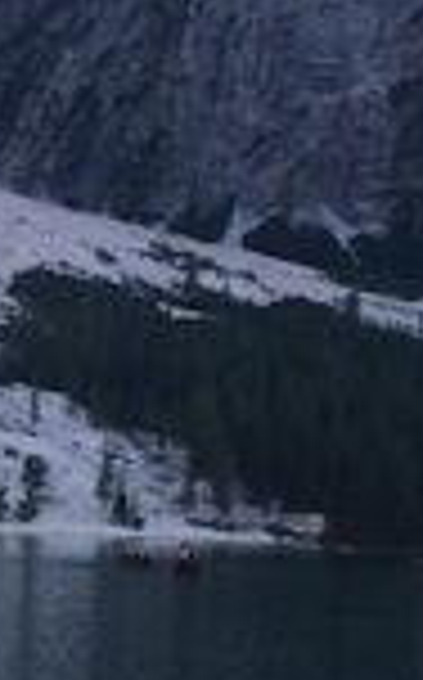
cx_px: -216
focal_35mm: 209
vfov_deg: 10.0
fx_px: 3866
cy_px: 666
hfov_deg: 6.2
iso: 25
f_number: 2.2
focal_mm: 4.15
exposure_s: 1/674
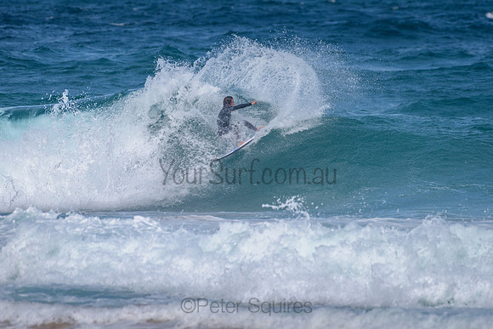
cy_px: 128
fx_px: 8401
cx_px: 302
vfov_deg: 2.2
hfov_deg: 3.4
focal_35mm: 613
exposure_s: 1/2000
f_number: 5.6
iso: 125
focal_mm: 500
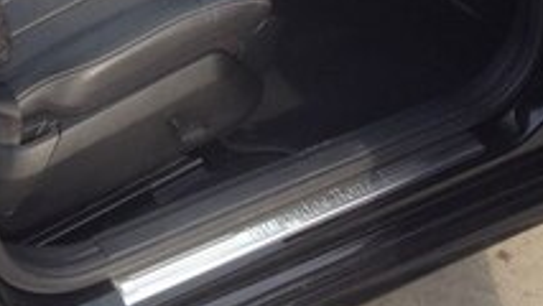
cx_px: 140
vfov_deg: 12.8
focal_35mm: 89
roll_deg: -1.2
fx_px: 1282
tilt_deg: -20.2
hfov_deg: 23.7
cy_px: -181
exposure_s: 1/216
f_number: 2.4
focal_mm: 4.28
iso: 50
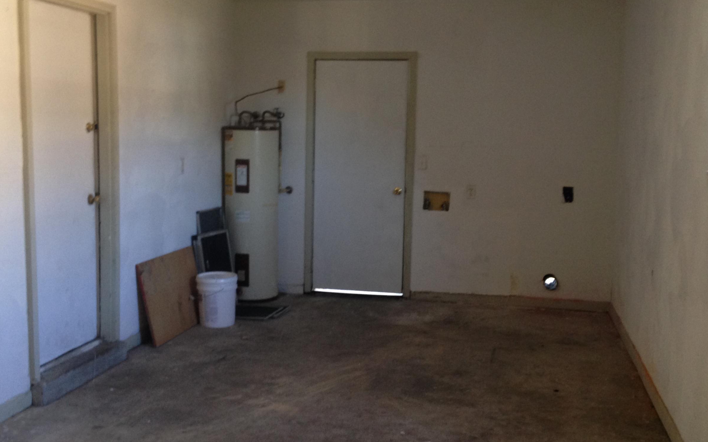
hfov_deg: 45.3
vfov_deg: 29.2
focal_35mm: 44
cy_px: 237
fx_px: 849
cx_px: 349
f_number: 2.4
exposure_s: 1/20
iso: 125
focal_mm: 4.12
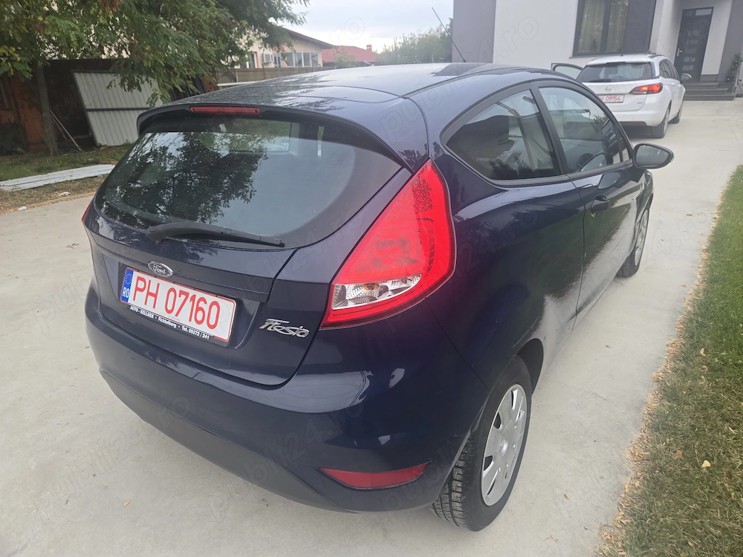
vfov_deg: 58.9
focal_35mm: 23
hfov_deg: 73.9
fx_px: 494
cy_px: 278
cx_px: 372
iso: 40
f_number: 1.8
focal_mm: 5.4
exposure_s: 1/180
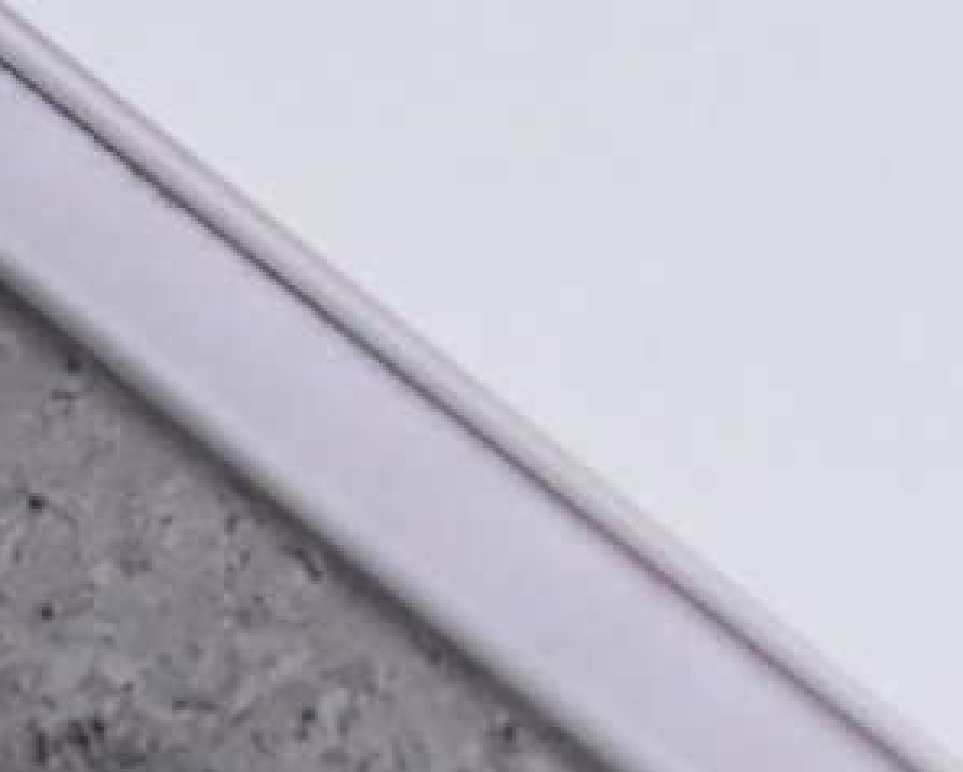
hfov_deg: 4.7
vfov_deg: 3.8
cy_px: -793
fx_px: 11522
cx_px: 1650
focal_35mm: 404
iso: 1000
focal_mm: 50
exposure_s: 1/200
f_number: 2.8
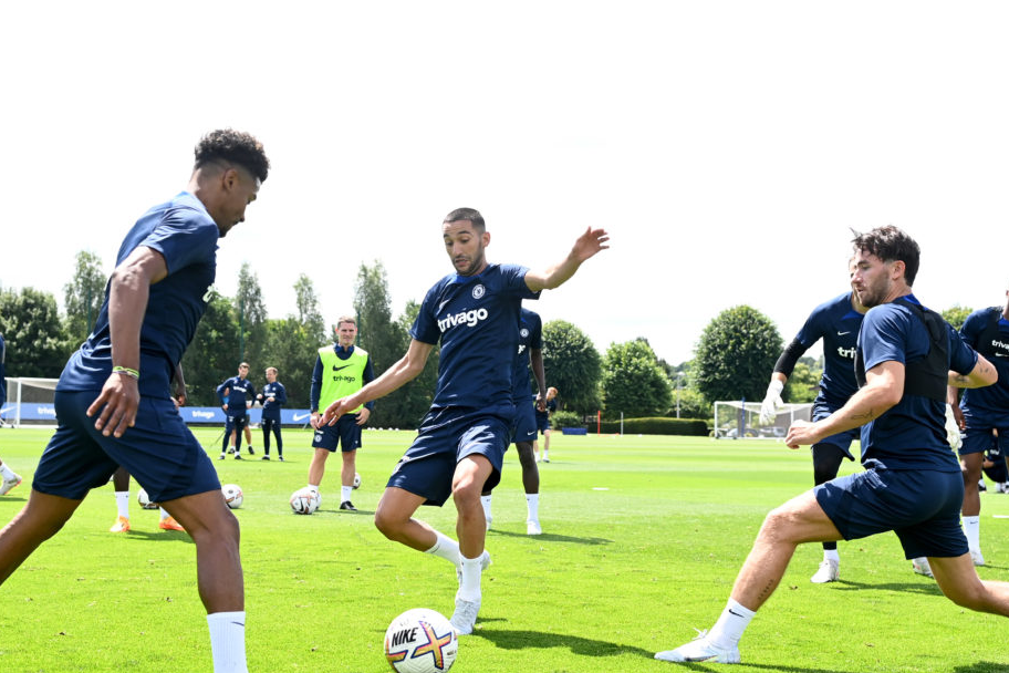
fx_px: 1541
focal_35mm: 55
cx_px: 520
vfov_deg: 24.6
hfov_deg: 36.2
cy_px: 389
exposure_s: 1/1000
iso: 320
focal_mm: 44
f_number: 5.6
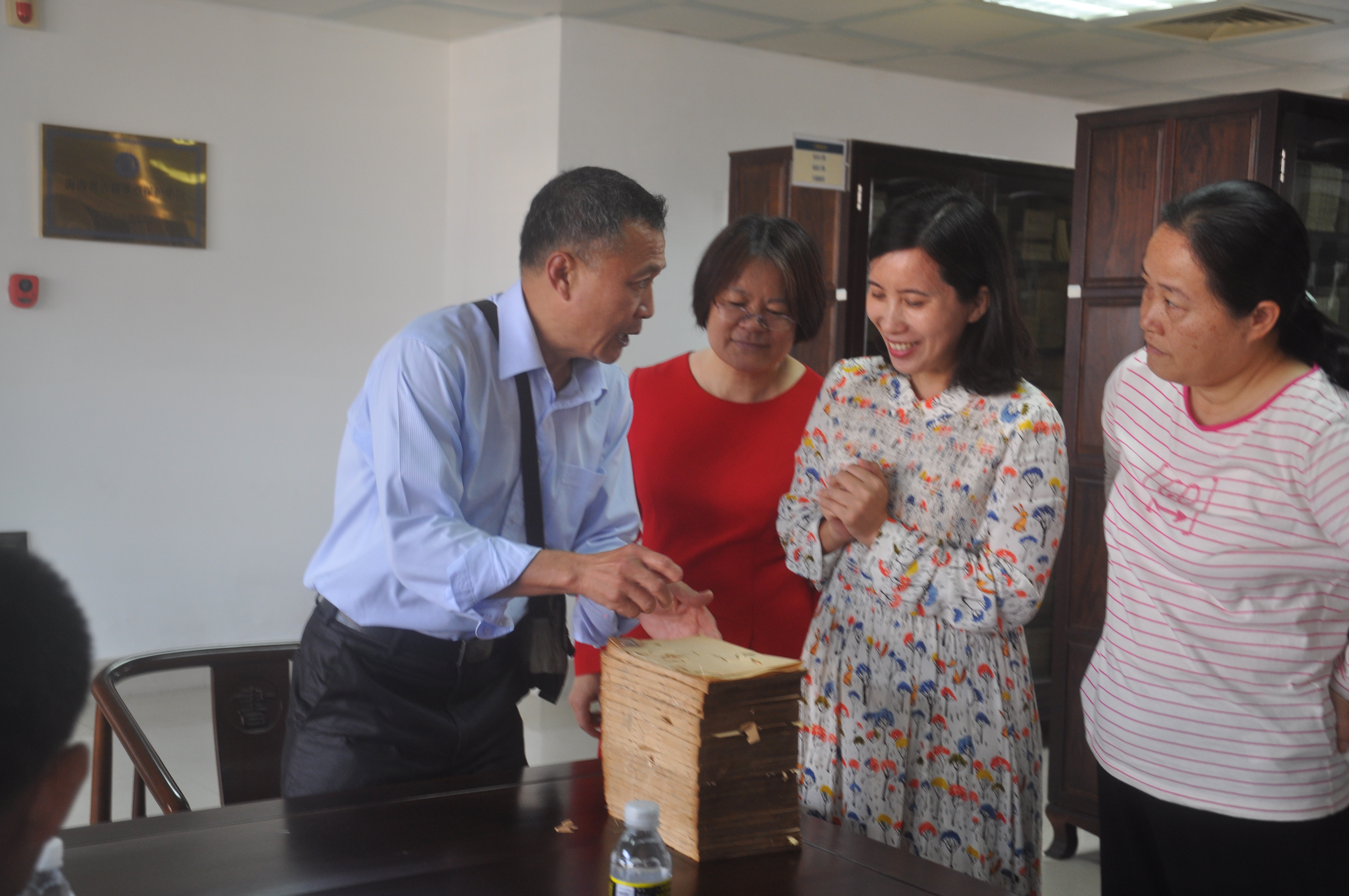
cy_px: 448
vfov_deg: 28.0
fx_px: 1796
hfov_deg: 41.2
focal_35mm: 48
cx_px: 674
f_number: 5
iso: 400
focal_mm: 32
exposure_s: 1/25
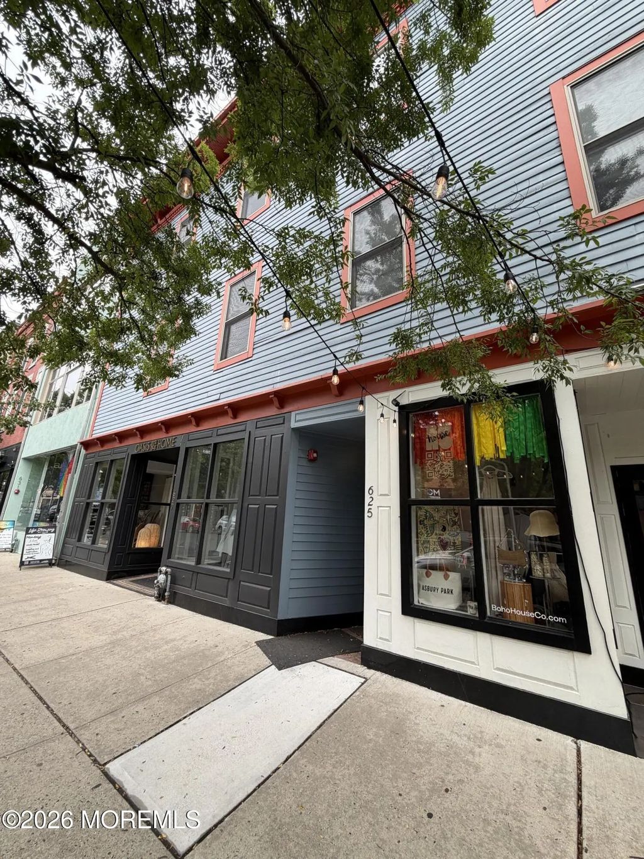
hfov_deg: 85.7
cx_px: 322
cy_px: 430
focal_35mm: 14
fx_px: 347
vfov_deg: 102.1
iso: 50
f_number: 2.2
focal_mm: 2.22
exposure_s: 1/303
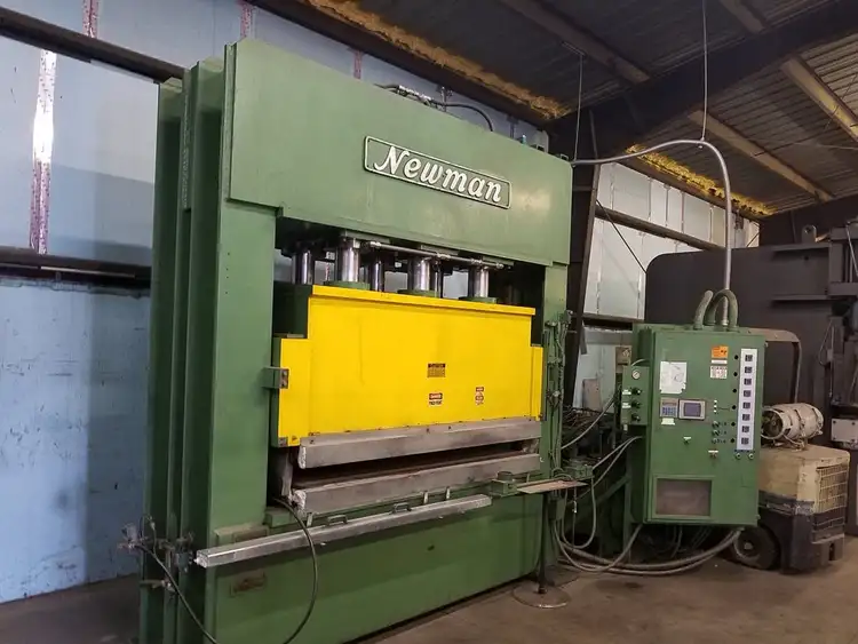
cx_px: 429
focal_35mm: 26
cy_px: 322
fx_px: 645
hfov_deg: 67.3
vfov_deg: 53.1
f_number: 1.7
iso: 200
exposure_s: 1/24
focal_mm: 4.2
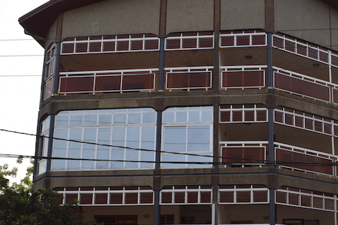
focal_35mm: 61
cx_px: 243
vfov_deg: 22.0
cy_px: 170
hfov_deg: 32.4
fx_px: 573
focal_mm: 20
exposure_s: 1/200
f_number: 7.1
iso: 100
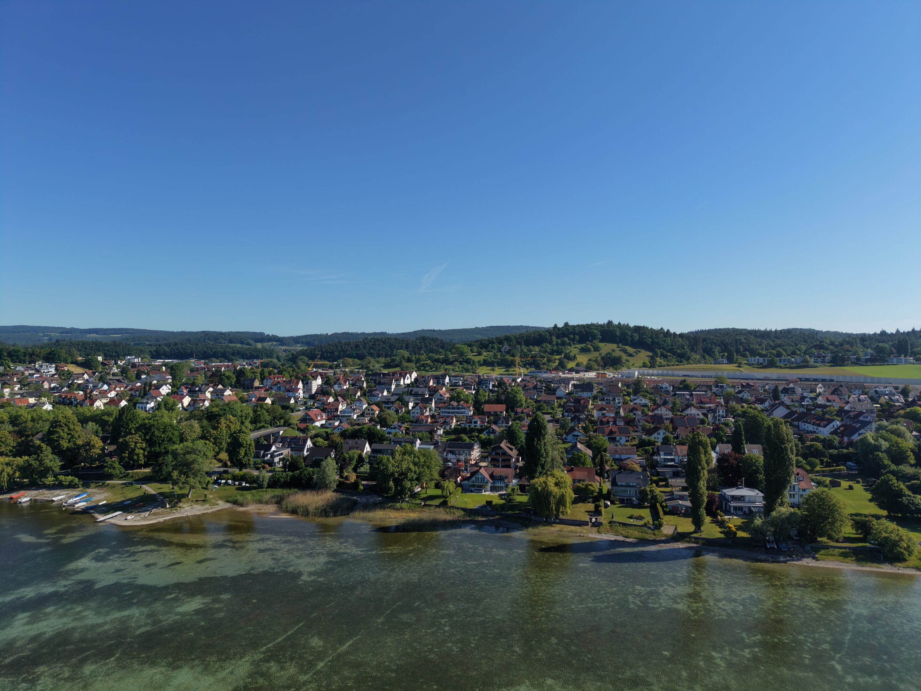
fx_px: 639
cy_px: 346
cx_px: 460
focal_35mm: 24
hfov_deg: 71.6
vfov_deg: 56.8
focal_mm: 8.67
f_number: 1.8
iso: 260
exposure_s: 1/8000
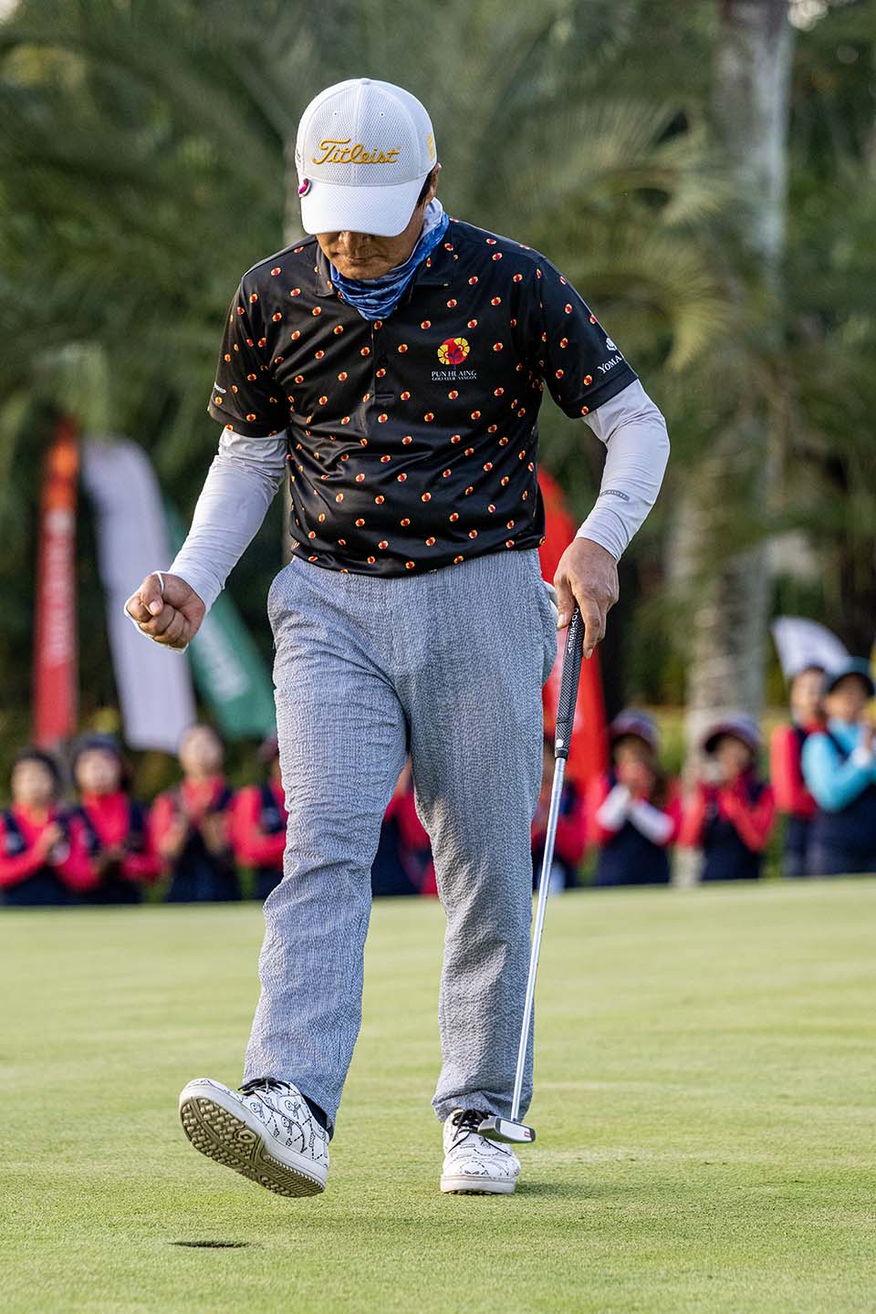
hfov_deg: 8.6
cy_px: 657
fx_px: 5840
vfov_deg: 12.8
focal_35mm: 160
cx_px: 438
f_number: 4.5
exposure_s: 1/640
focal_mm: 160
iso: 1800
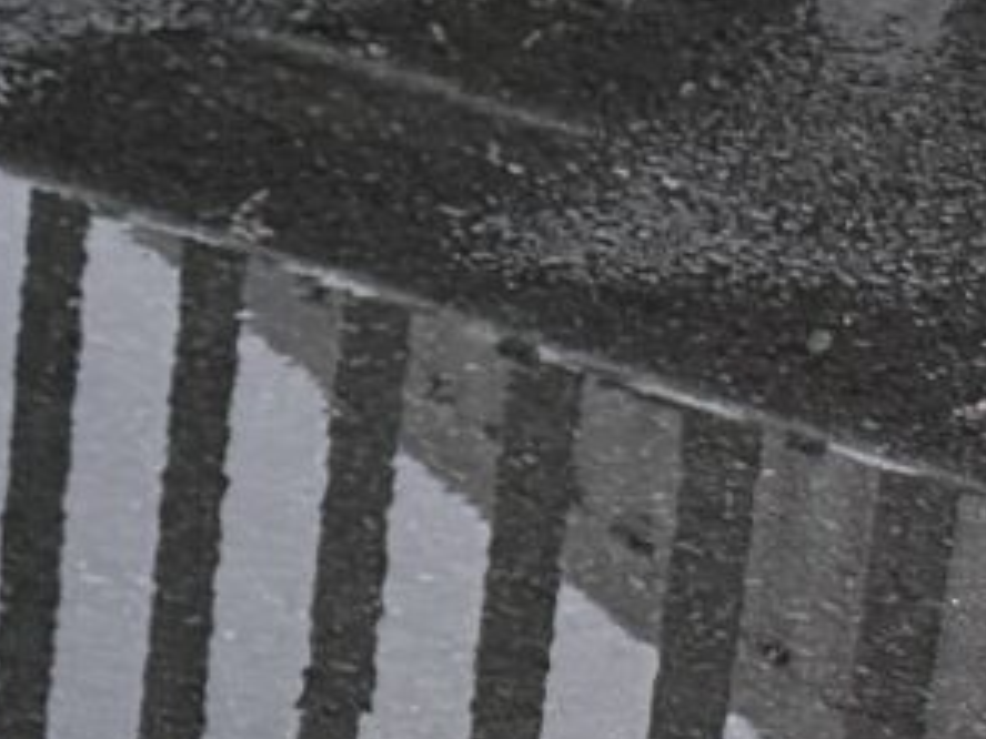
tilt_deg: -13.9
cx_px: -2179
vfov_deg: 8.7
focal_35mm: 166
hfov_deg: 9.1
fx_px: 4728
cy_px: -439
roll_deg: +6.7
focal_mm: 6.86
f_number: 1.78
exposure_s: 1/2660
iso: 80
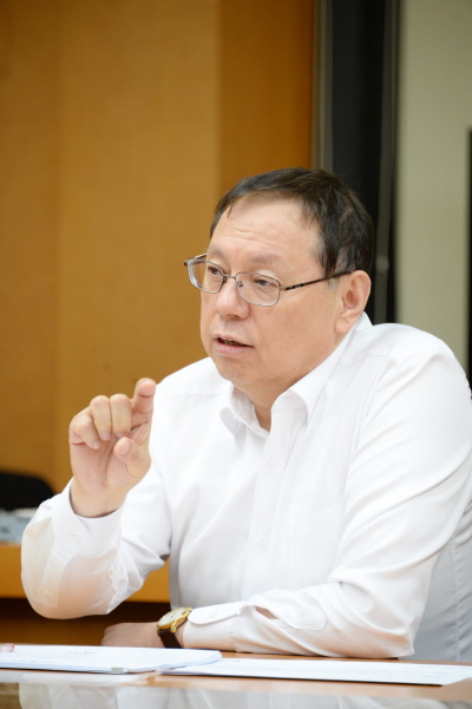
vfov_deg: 6.9
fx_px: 5906
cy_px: 354
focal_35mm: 300
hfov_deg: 4.6
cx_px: 236
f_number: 5.6
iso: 2500
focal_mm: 300
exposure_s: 1/100
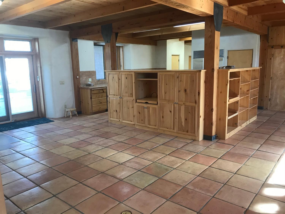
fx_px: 230
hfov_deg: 63.5
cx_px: 142
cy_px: 107
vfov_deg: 49.7
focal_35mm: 28
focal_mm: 3.99
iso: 40
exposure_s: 1/20
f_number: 1.8
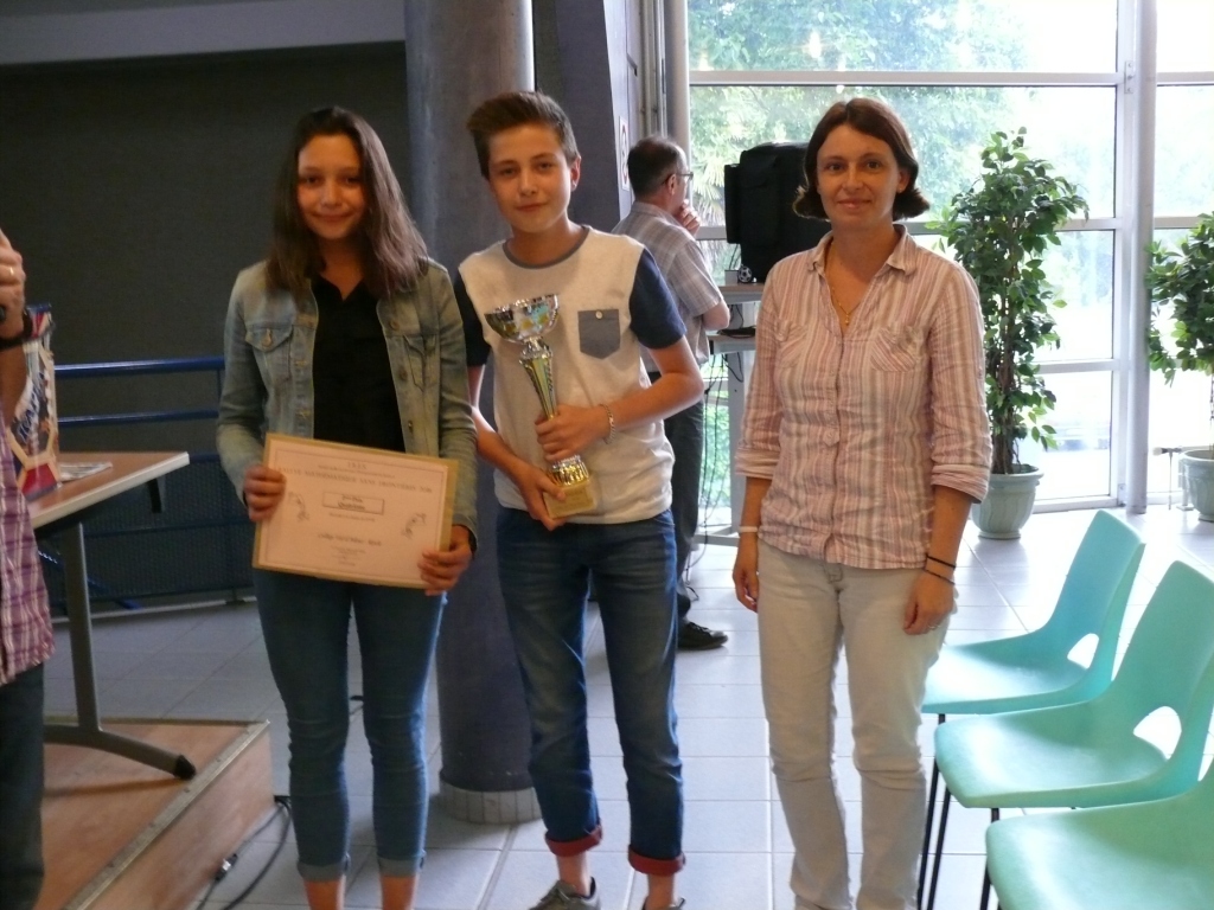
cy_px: 455
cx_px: 607
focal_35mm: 39
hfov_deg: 47.9
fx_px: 1368
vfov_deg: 36.8
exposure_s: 1/30
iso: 400
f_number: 2.8
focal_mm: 8.3
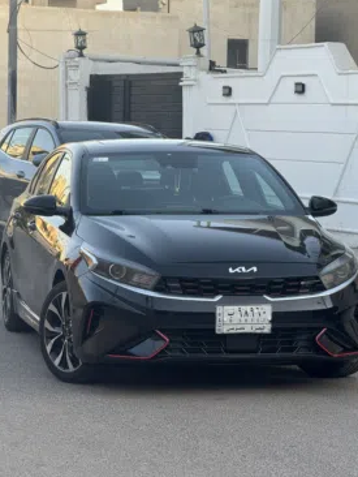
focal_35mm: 131
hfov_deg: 11.3
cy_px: 237
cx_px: 180
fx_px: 1804
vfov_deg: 15.0
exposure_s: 1/181
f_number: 2.8
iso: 50
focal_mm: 15.66
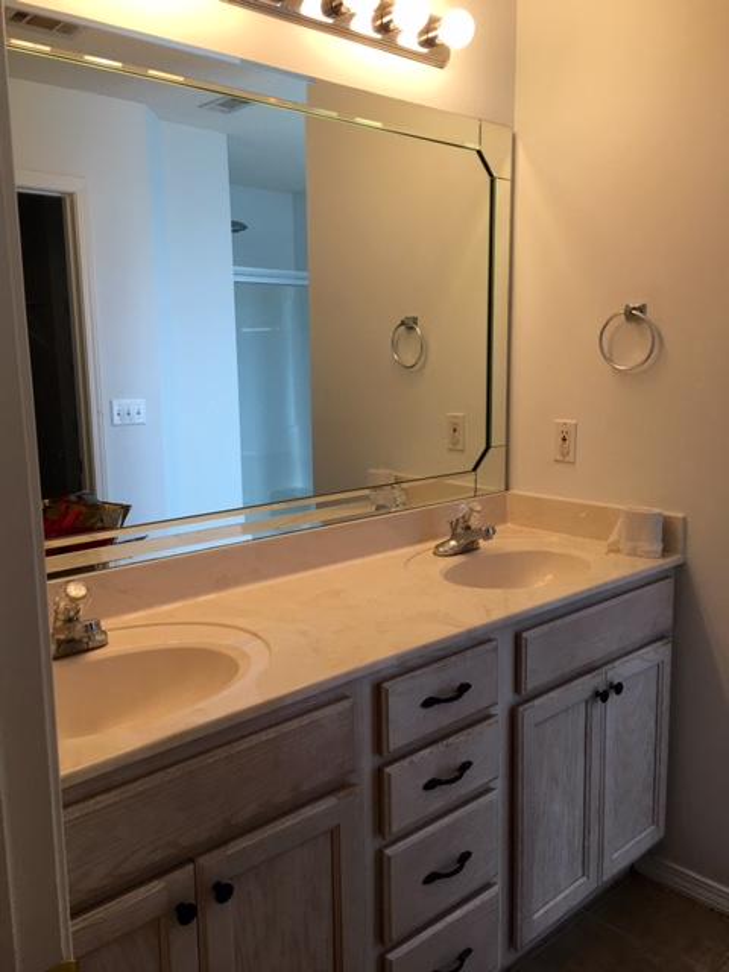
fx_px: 814
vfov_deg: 61.7
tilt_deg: -7.1
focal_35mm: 29
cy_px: 486
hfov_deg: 48.2
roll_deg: +1.1
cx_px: 364
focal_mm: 4.15
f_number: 2.2
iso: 25
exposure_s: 1/40
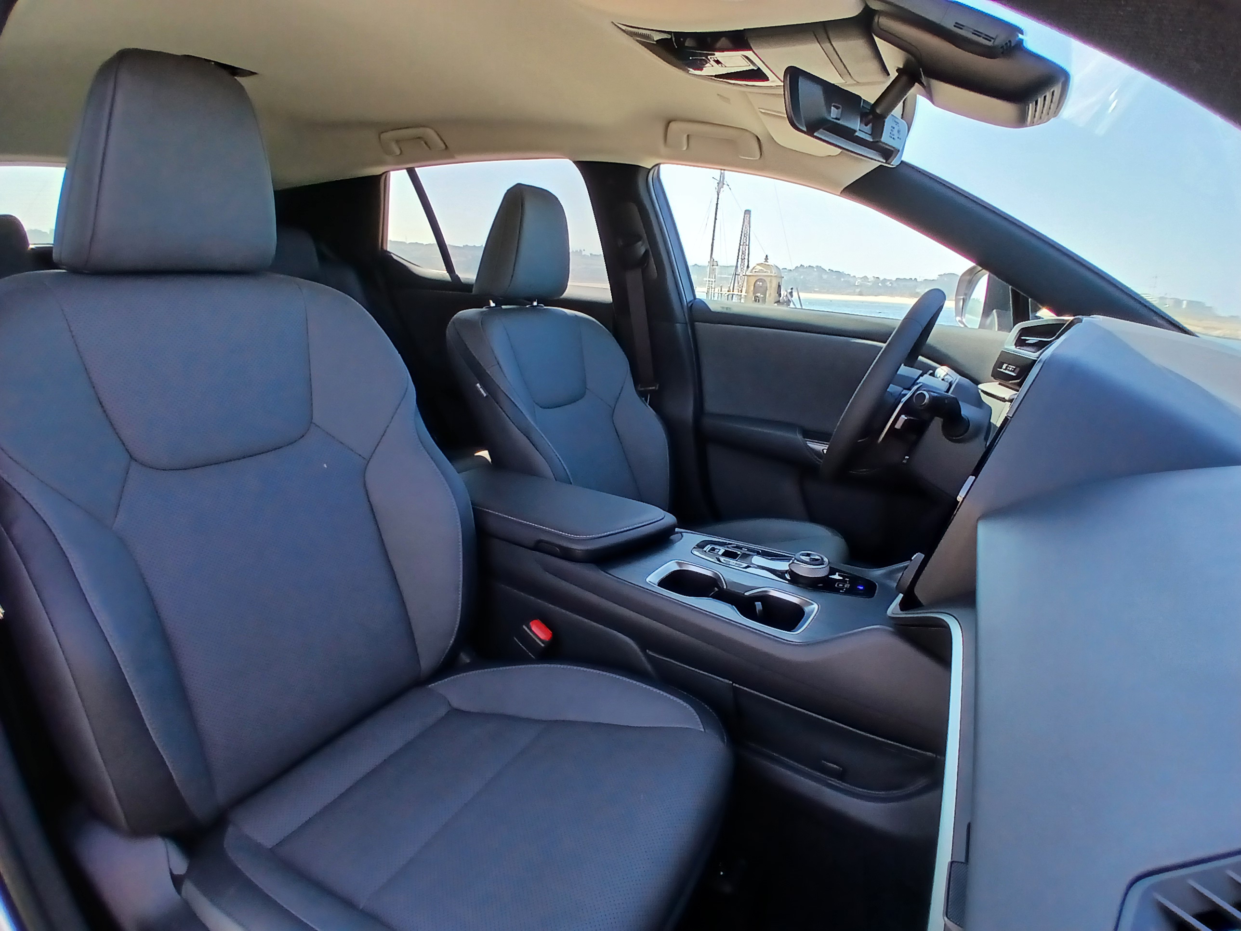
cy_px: 466
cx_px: 620
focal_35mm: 17
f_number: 2.2
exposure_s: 1/156
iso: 50
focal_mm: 1.4
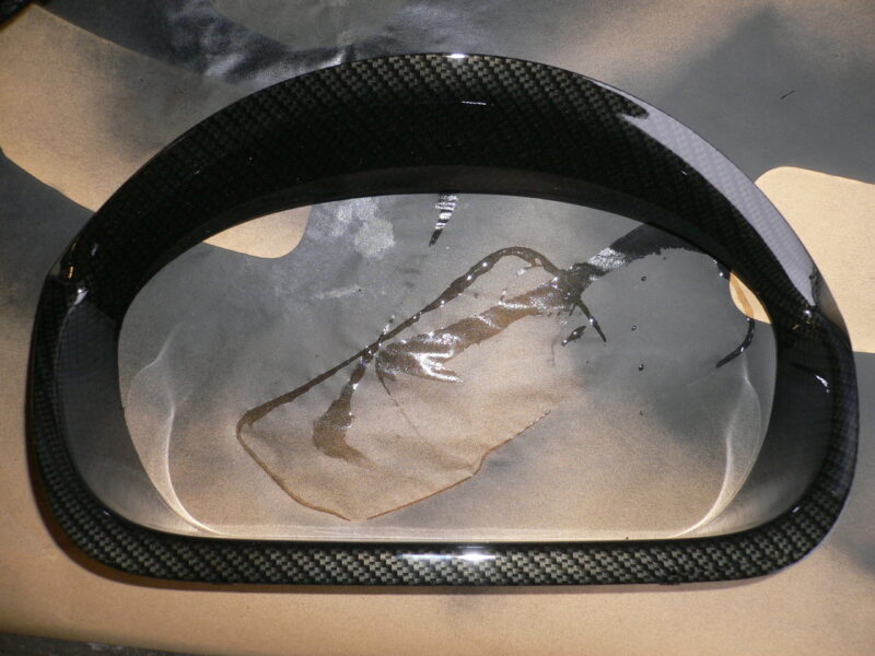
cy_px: 328
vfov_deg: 40.7
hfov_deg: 52.6
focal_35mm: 35
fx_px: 885
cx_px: 438
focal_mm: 5.8
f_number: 2.8
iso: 100
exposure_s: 1/60
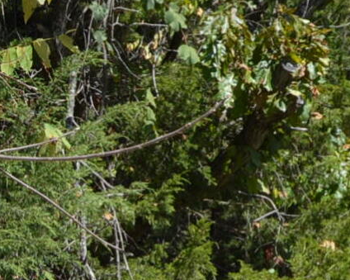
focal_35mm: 199
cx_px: -297
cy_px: 353
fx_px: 2061
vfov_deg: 7.7
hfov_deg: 9.2
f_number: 7.1
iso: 100
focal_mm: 20
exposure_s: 1/250
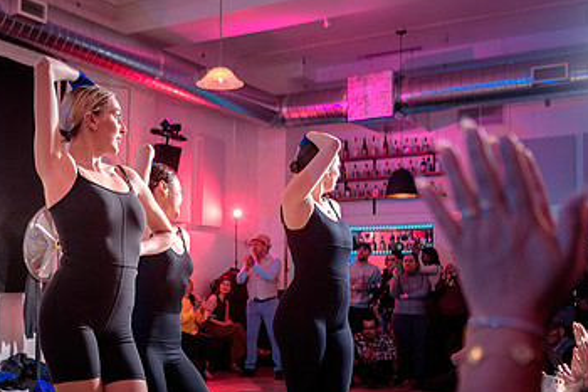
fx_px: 914
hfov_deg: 33.9
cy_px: 253
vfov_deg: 24.1
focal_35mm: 56
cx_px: 72
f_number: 2.8
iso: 1000
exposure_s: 1/100
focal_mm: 31
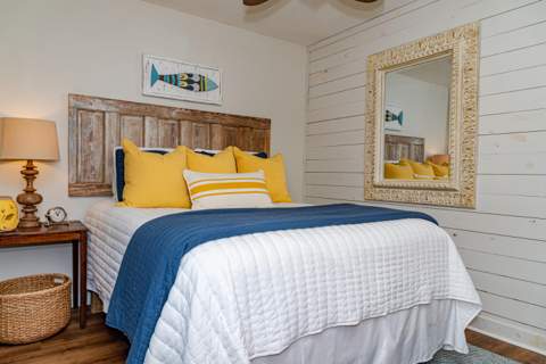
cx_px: 273
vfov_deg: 53.1
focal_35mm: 24
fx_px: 364
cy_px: 182
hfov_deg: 73.7
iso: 400
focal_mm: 24
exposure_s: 1/125
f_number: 7.1
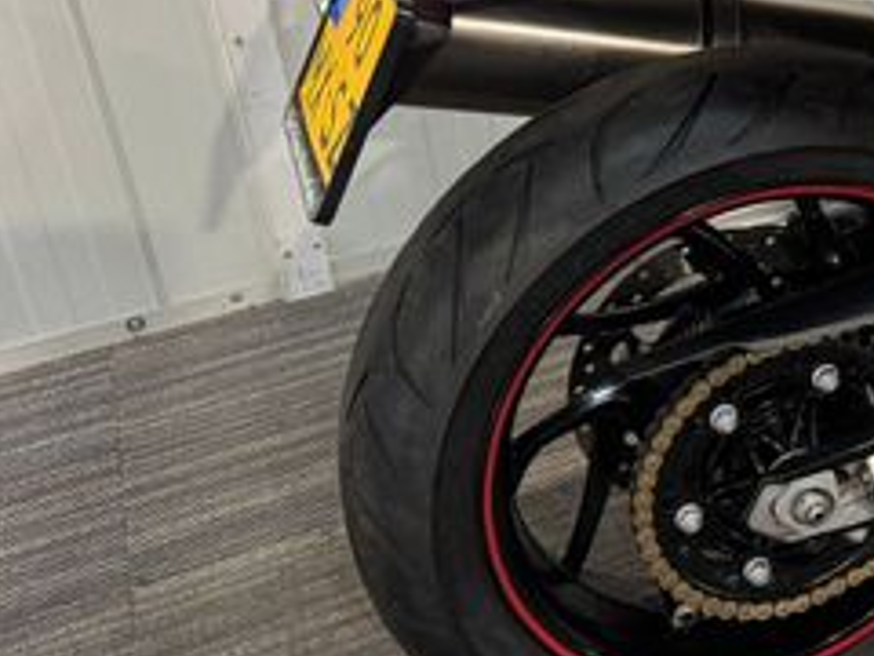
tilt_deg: -28.5
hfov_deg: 26.3
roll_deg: -2.3
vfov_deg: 21.9
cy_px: -29
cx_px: 1096
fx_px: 1616
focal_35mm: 64
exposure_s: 1/50
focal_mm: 6.76
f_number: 1.78
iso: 320
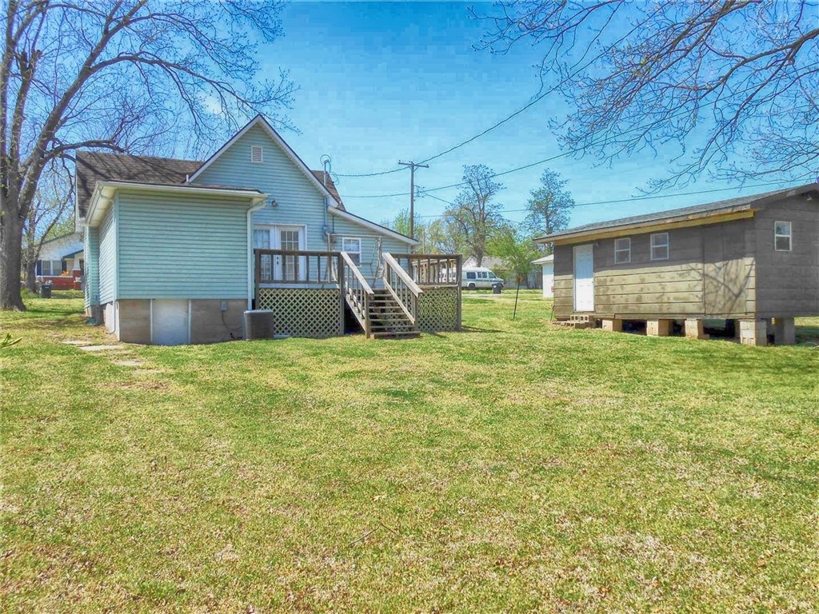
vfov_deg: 46.8
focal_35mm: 30
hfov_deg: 60.0
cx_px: 410
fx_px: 710
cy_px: 307
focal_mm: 5.3
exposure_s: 1/800
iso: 80
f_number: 3.8
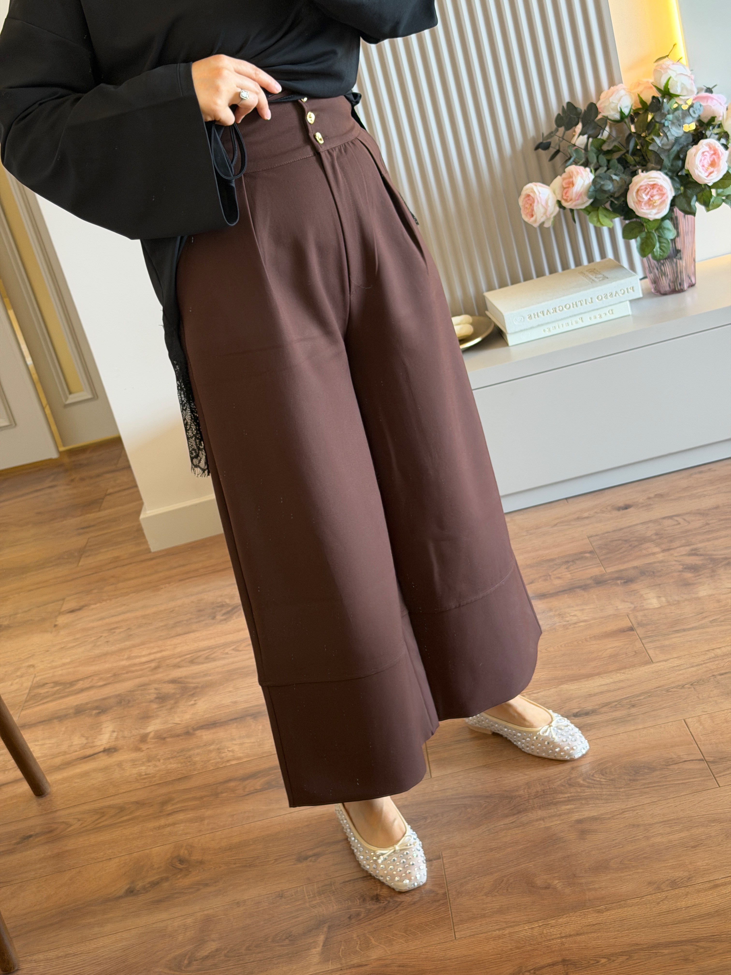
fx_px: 1352
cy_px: 488
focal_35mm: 48
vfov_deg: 39.7
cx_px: 366
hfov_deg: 30.3
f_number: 1.78
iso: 160
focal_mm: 6.76
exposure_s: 1/60
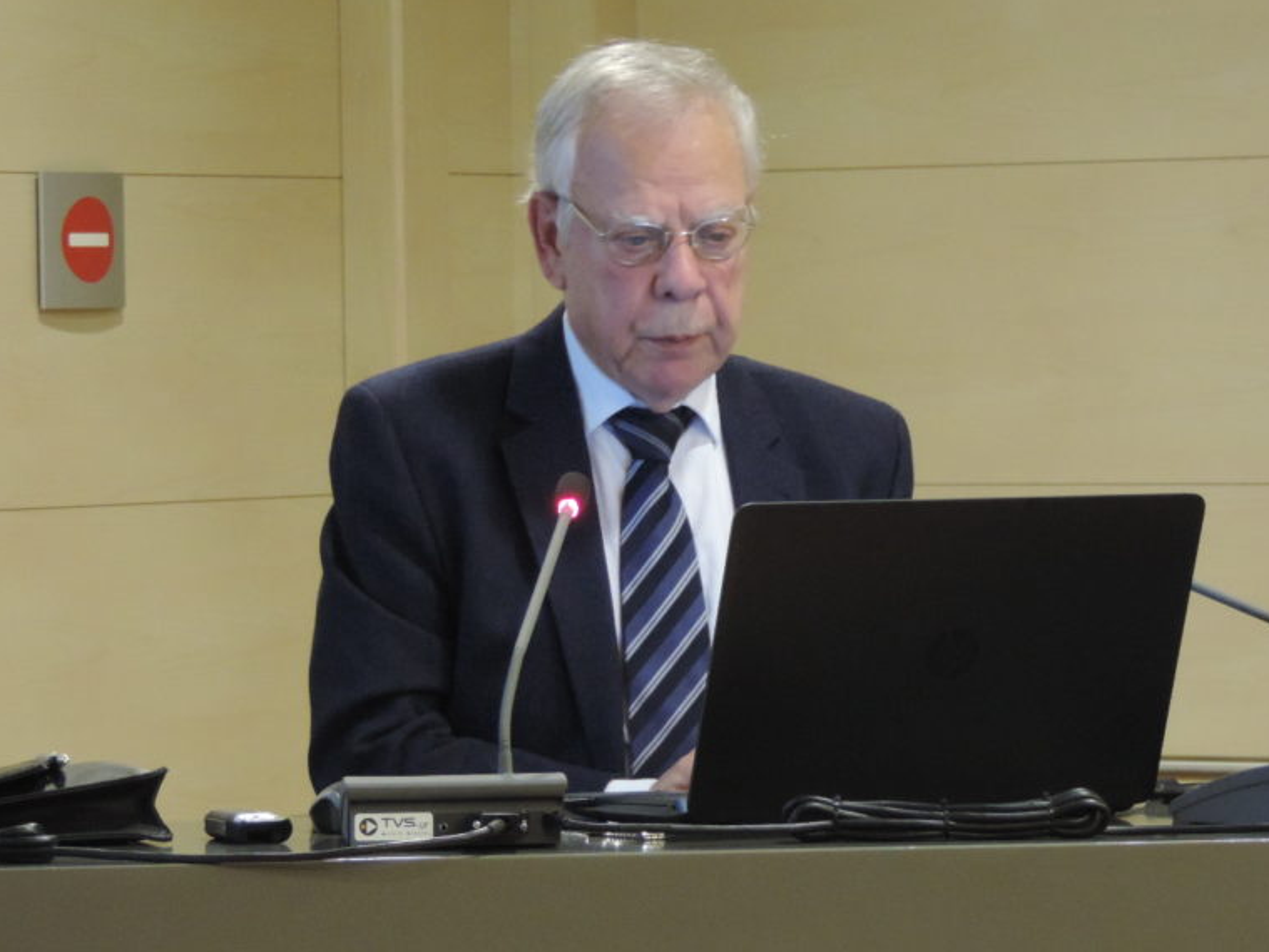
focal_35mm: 209
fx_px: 7665
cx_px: 796
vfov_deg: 7.1
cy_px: 446
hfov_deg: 9.5
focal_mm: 27.6
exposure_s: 1/10
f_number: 4.4
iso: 800
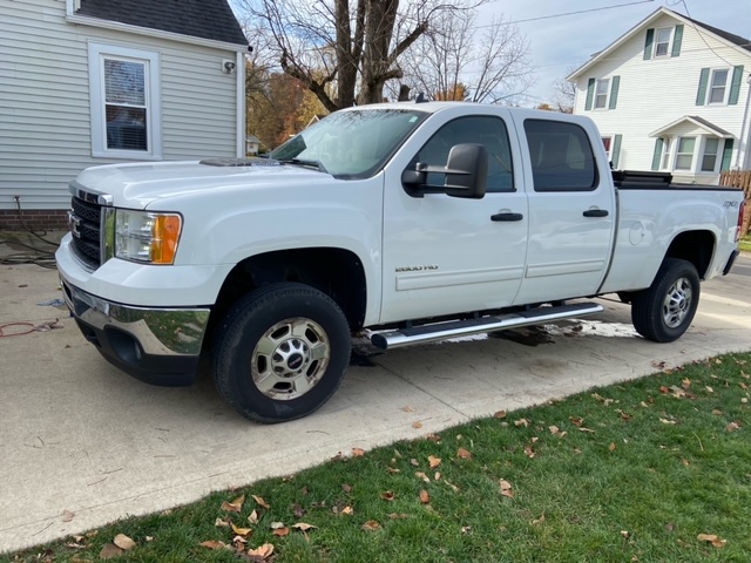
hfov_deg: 67.3
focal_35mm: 26
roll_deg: -3.7
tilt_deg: -11.0
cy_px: 282
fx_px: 564
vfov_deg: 53.1
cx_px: 376
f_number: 1.8
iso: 32
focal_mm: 4.25
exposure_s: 1/1362
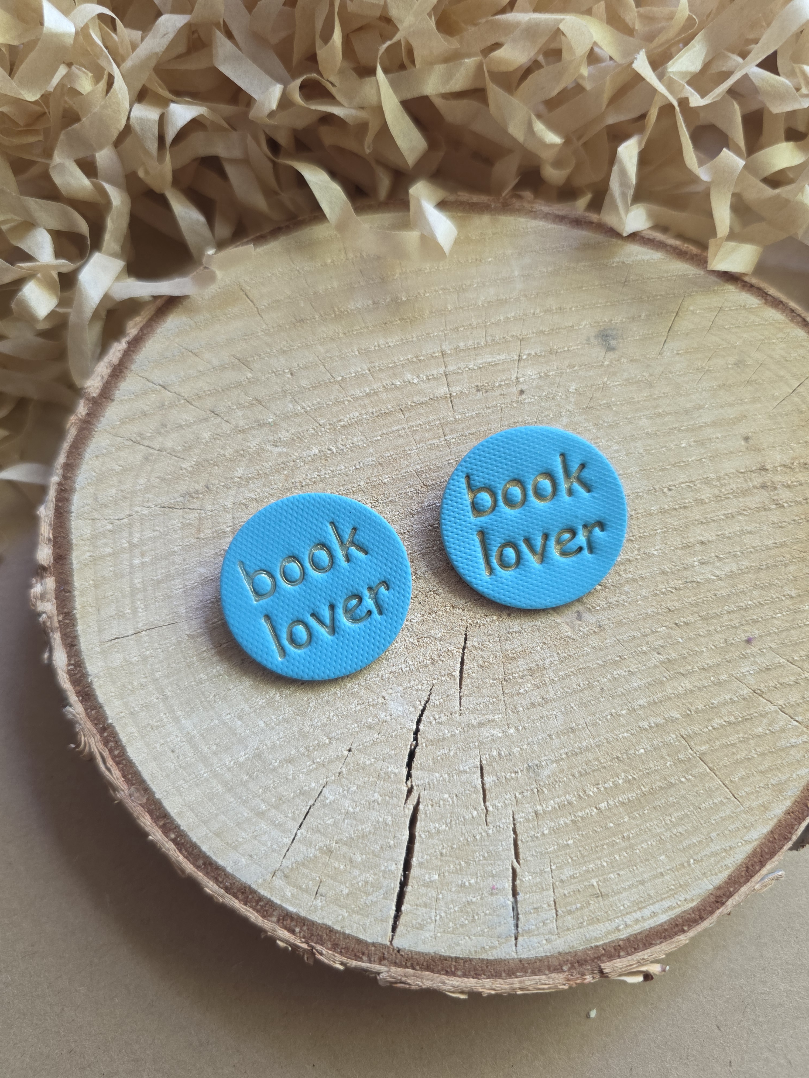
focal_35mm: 23
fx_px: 717
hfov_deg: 58.9
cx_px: 404
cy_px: 539
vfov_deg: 73.9
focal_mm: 6.3
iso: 160
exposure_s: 1/52.1
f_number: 1.7
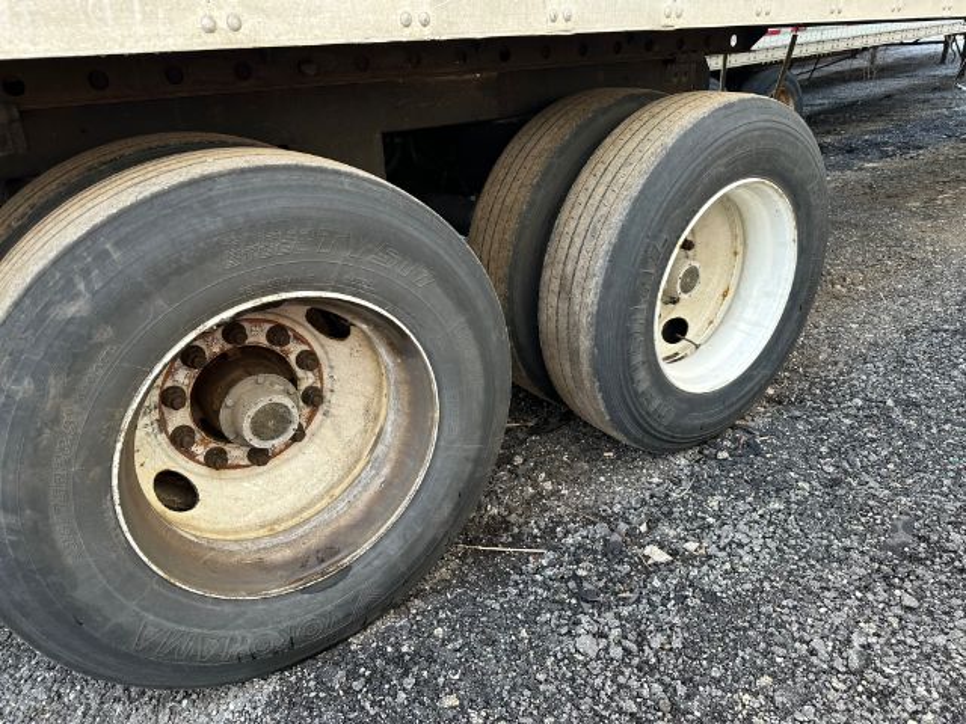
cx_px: 483
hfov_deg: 71.6
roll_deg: +2.9
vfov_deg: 56.8
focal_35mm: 24
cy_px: 362
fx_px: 670
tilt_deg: -27.6
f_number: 1.78
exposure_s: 1/151
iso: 64
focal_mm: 6.86
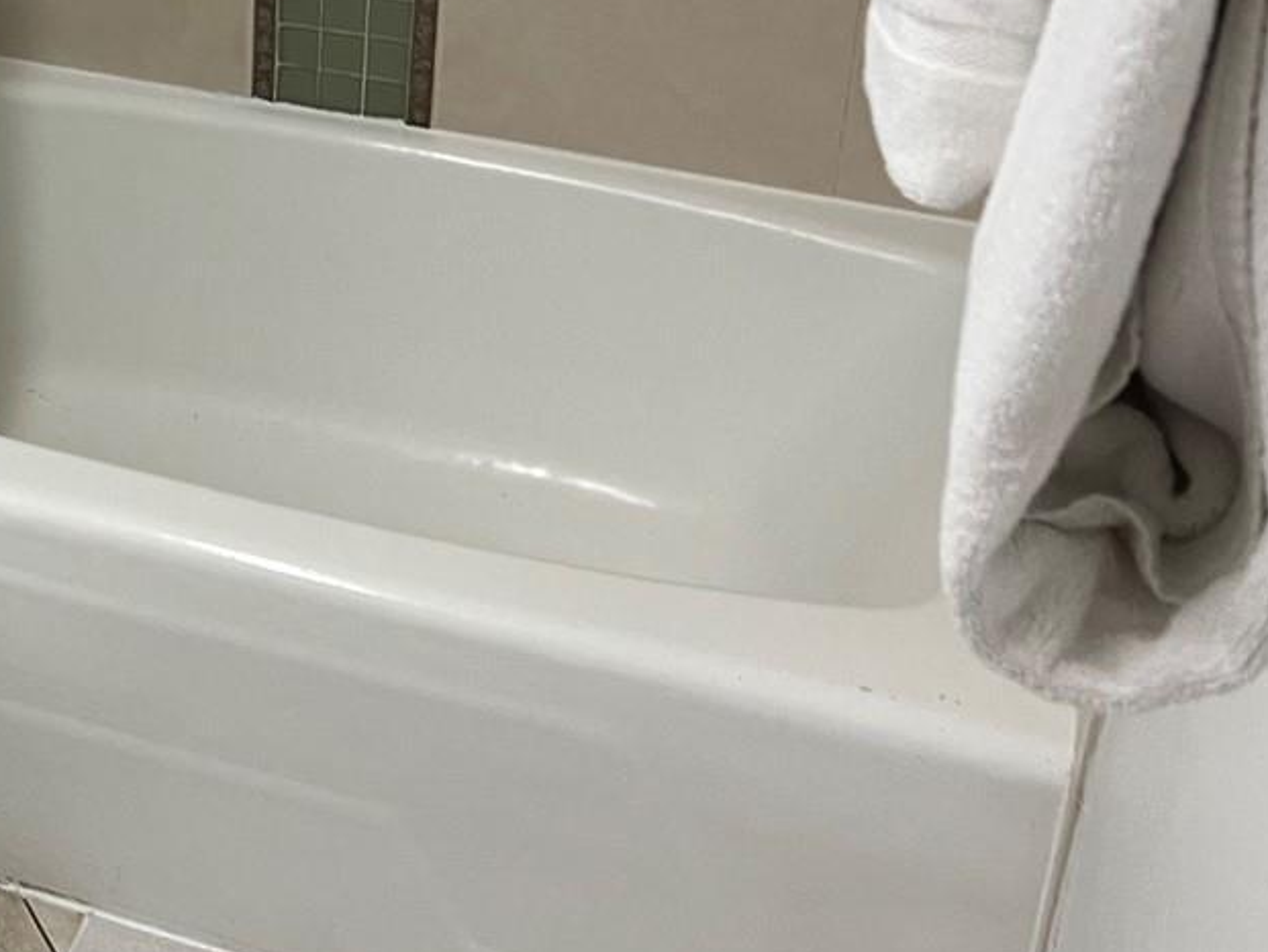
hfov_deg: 27.0
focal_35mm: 67
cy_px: -16
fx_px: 2455
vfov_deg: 21.1
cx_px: -59
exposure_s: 1/60
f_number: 1.5
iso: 80
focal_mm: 5.7
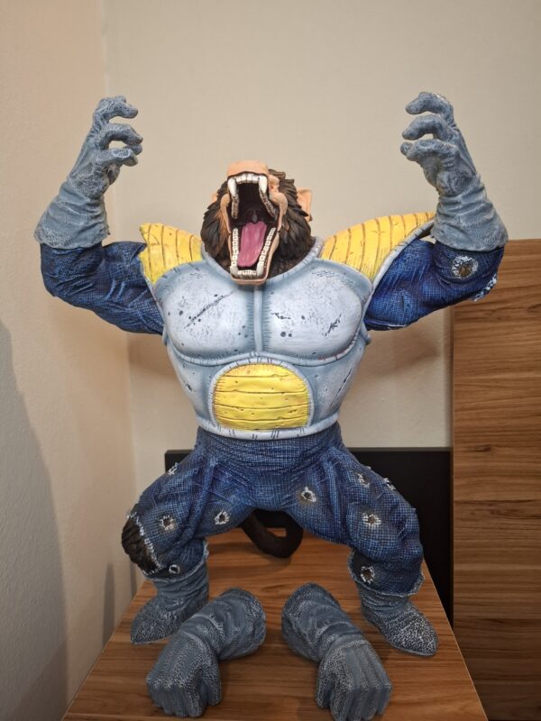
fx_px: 479
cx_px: 270
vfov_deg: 73.9
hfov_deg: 58.9
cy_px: 360
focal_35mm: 23
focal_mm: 5.54
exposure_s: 1/33
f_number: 1.8
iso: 250
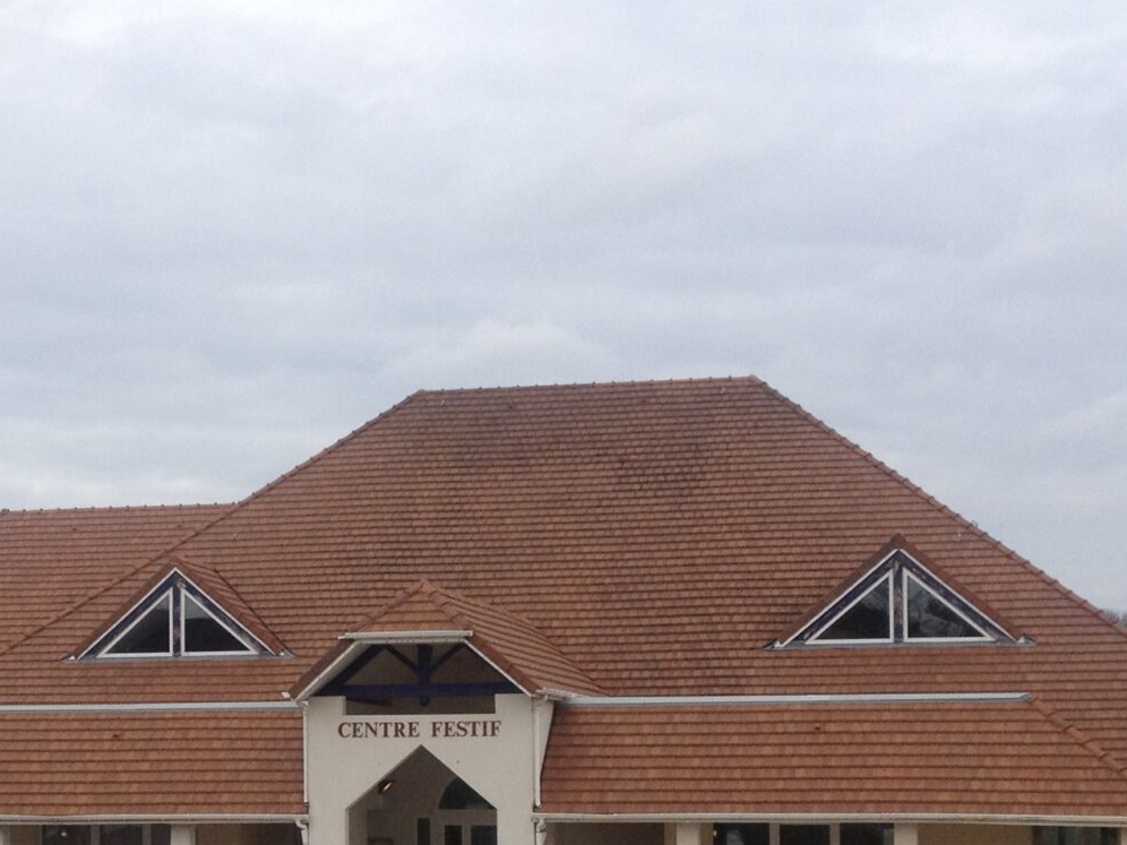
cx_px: 293
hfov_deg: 21.6
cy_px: 731
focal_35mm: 90
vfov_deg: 16.2
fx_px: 2930
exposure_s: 1/690
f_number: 2.4
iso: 50
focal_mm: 4.28
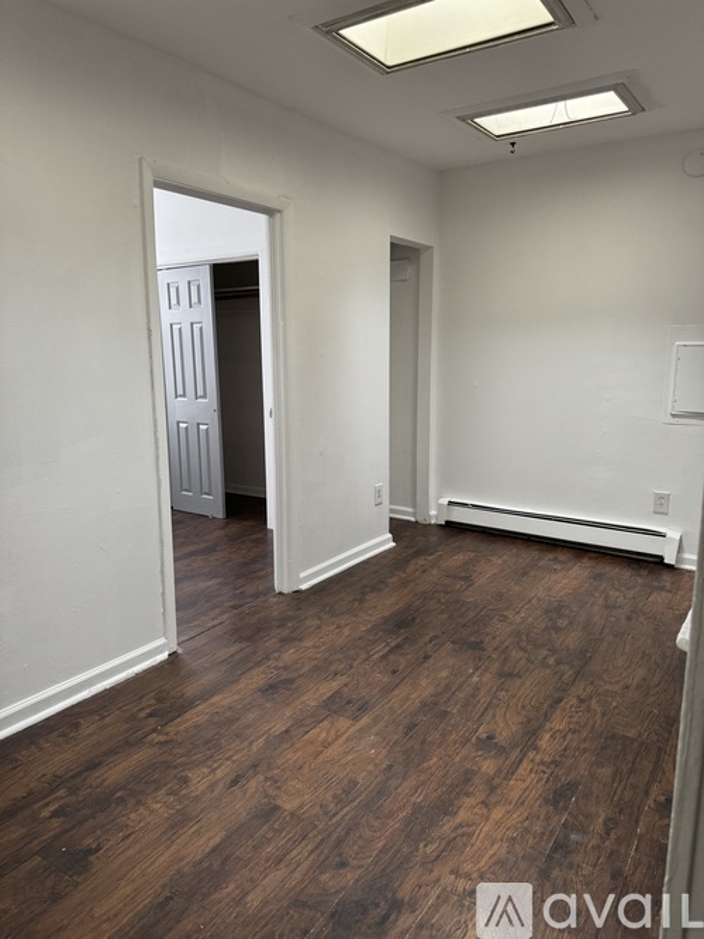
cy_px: 470
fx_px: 651
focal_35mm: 24
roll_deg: +0.9
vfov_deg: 71.6
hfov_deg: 56.8
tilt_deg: -9.1
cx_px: 352
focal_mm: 6.76
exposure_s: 1/60
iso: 250
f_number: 1.78
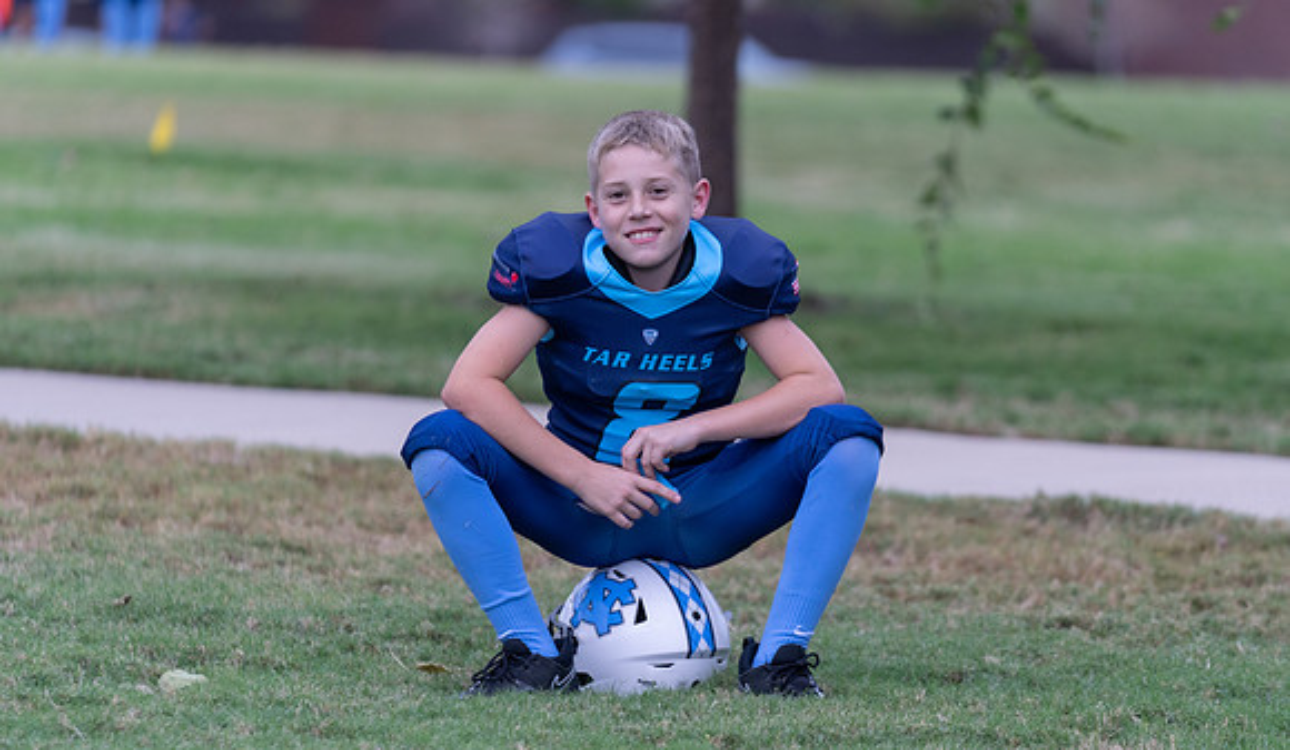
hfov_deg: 8.1
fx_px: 9106
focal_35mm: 264
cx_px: 681
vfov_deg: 4.7
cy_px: 354
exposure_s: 1/320
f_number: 2.8
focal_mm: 200
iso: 640
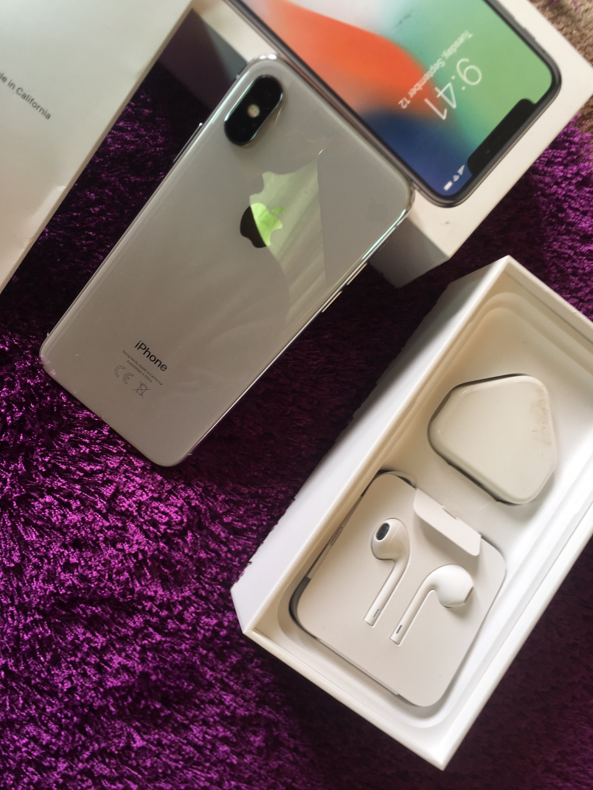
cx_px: 296
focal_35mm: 29
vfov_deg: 61.7
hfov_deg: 48.2
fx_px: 662
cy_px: 395
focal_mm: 4.15
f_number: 2.2
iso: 32
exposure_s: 1/50
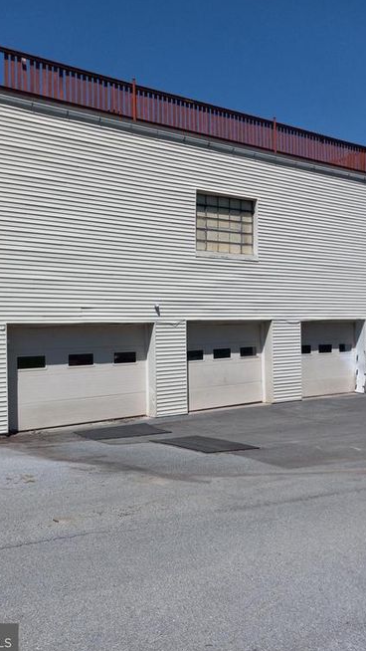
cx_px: 159
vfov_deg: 64.3
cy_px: 327
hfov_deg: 38.9
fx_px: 517
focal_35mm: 30
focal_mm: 3.94
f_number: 1.8
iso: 40
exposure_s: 1/3012
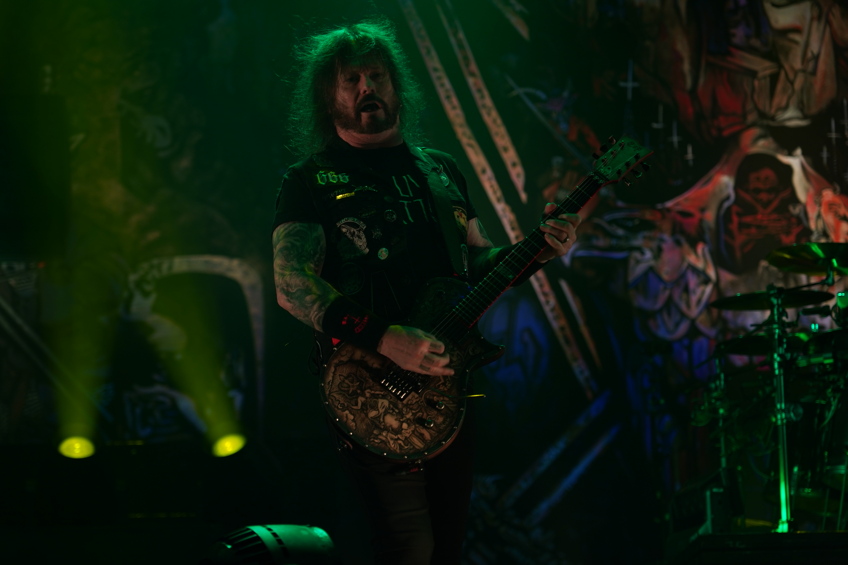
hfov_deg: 19.3
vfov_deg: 12.9
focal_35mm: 106
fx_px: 2497
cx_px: 414
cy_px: 291
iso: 200
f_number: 4
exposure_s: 1/125
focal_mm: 103
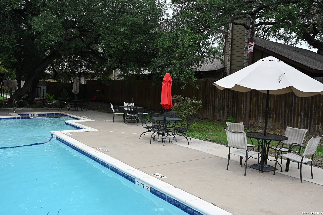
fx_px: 269
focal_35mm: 30
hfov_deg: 61.9
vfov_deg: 43.6
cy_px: 108
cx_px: 162
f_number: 5.6
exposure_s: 1/250
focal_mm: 30
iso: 160
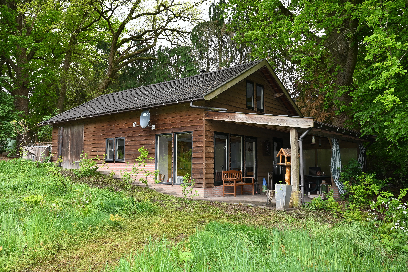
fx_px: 346
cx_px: 204
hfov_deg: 61.1
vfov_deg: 42.9
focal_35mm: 31
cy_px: 133
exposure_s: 1/100
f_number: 5
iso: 200
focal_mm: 29.5
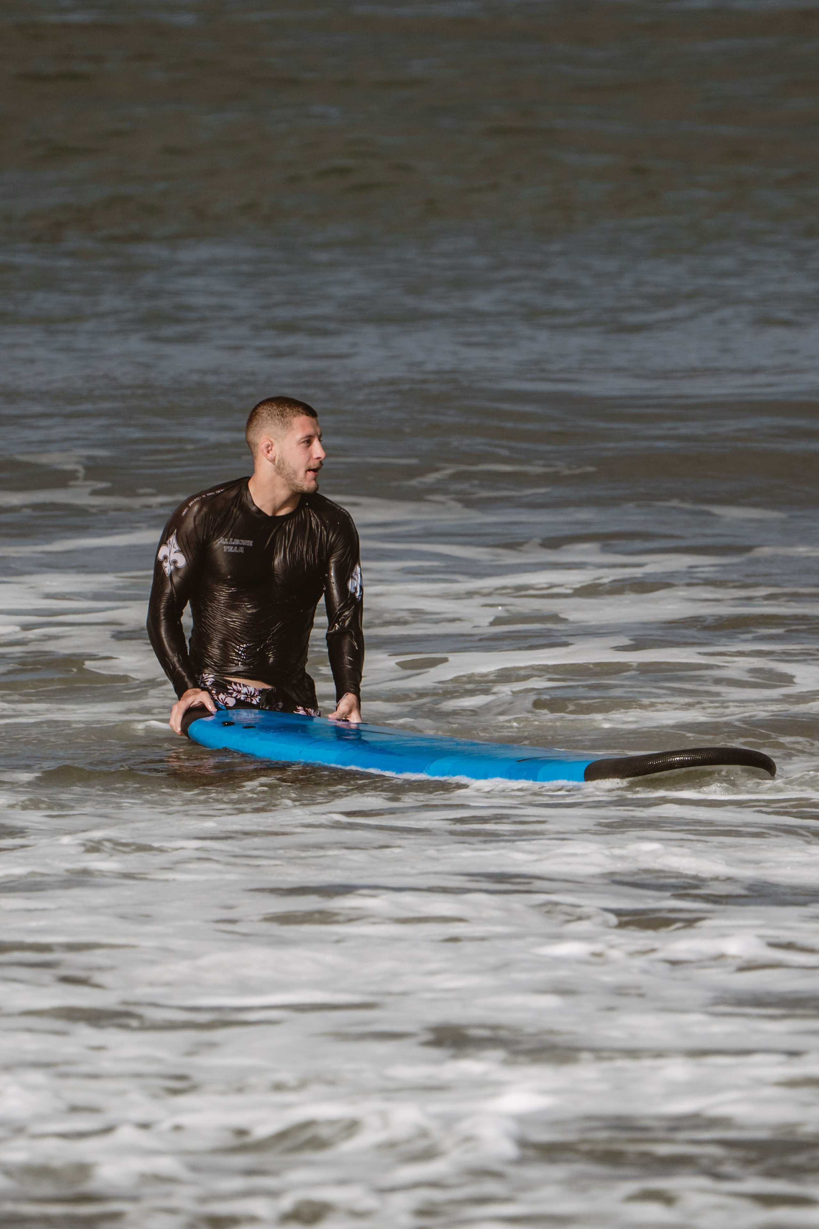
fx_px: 32254
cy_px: 615
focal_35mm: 945
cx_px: 493
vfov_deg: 2.2
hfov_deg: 1.5
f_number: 6.3
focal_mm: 600
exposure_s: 1/3200
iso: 250
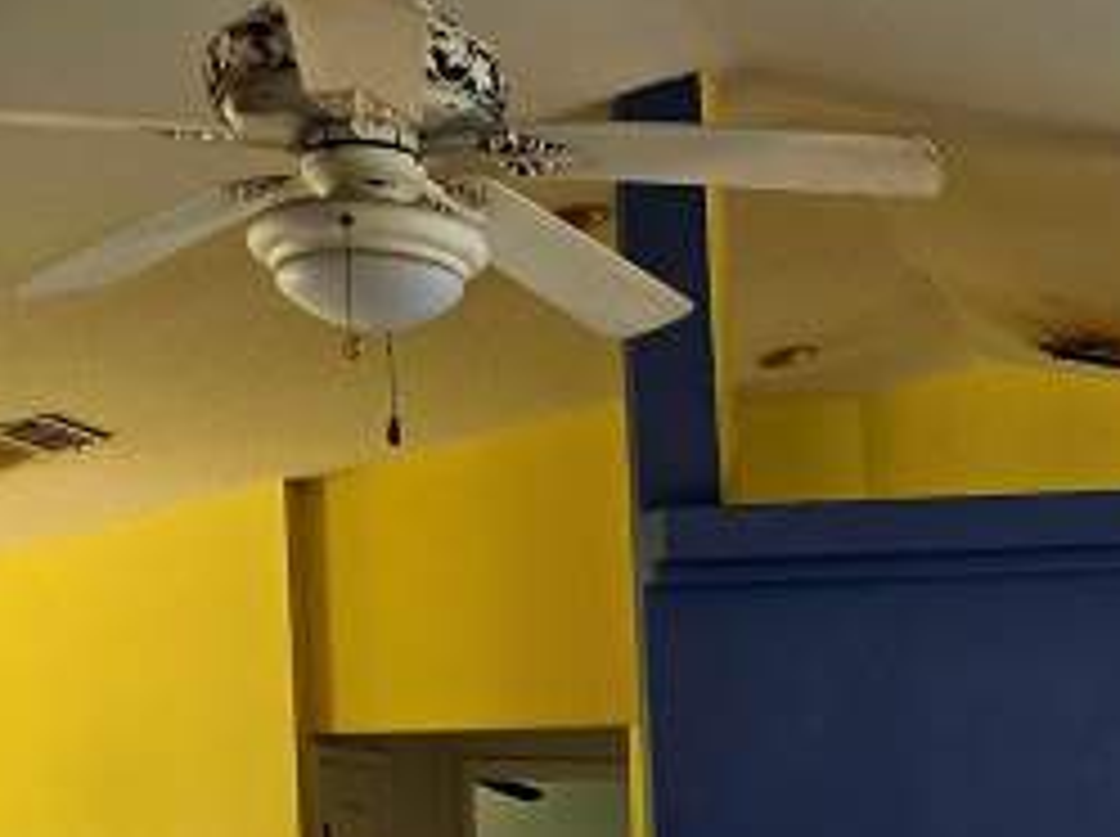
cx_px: 1255
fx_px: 2391
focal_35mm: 74
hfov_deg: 24.5
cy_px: 950
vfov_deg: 19.0
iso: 80
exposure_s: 1/60.2
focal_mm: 6.5
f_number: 1.4
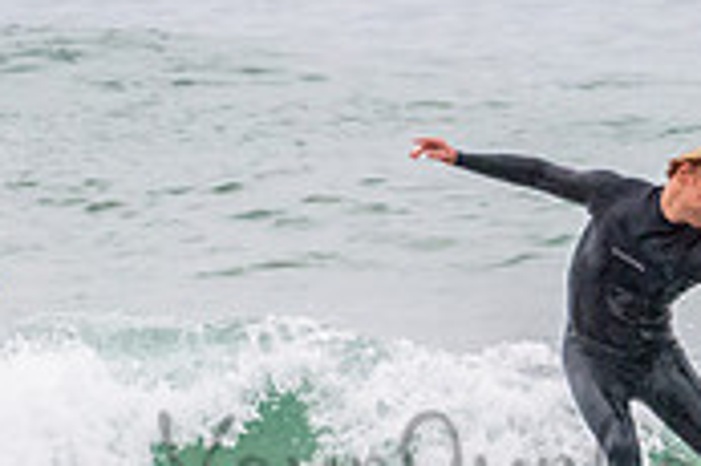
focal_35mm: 2060
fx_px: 40074
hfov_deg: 1.0
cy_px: 264
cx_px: 582
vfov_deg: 0.7
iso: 1800
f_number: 5.6
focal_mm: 500
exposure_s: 1/800
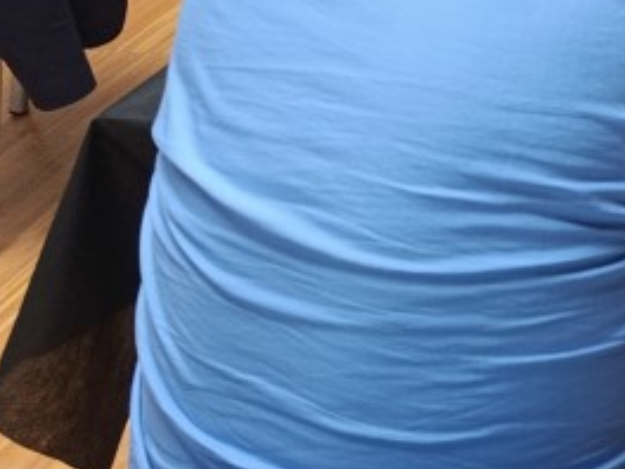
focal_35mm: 89
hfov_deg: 17.5
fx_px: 1607
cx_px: 1153
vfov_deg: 14.2
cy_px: -433
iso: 337
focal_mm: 6.11
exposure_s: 1/100
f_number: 1.65
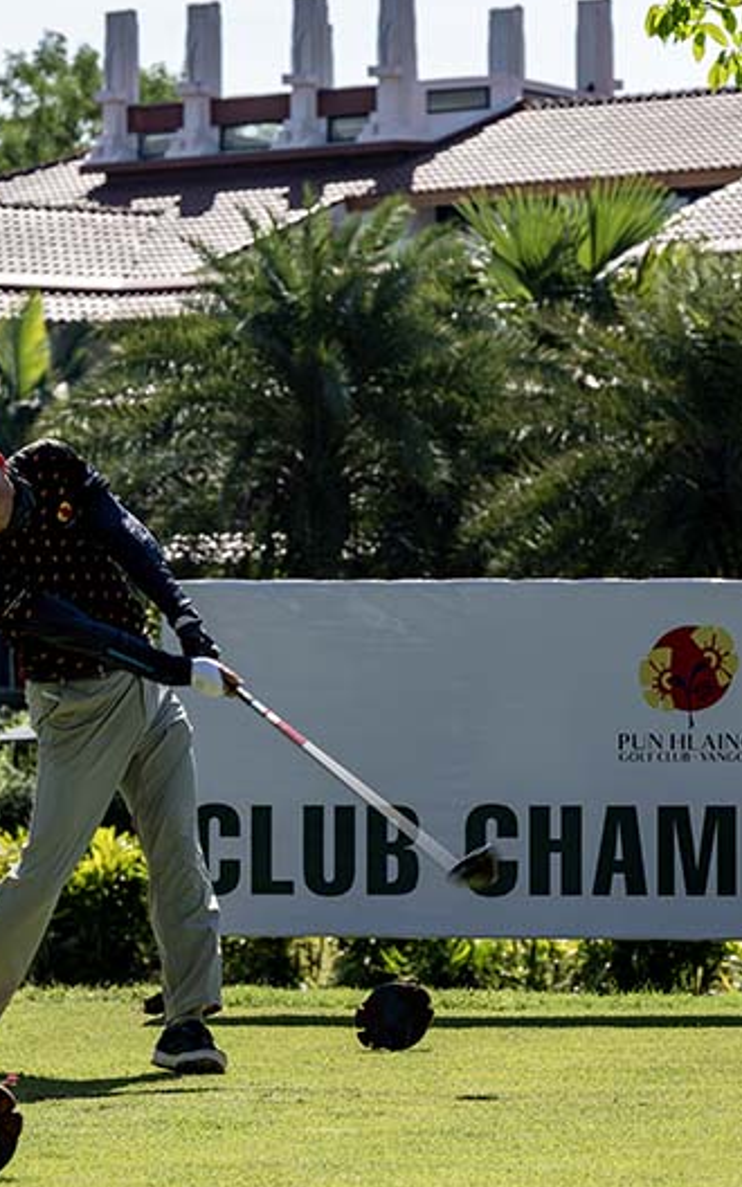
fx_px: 6600
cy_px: 528
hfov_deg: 6.4
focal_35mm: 204
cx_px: 218
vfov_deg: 10.3
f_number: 6.3
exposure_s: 1/800
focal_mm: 110
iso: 200
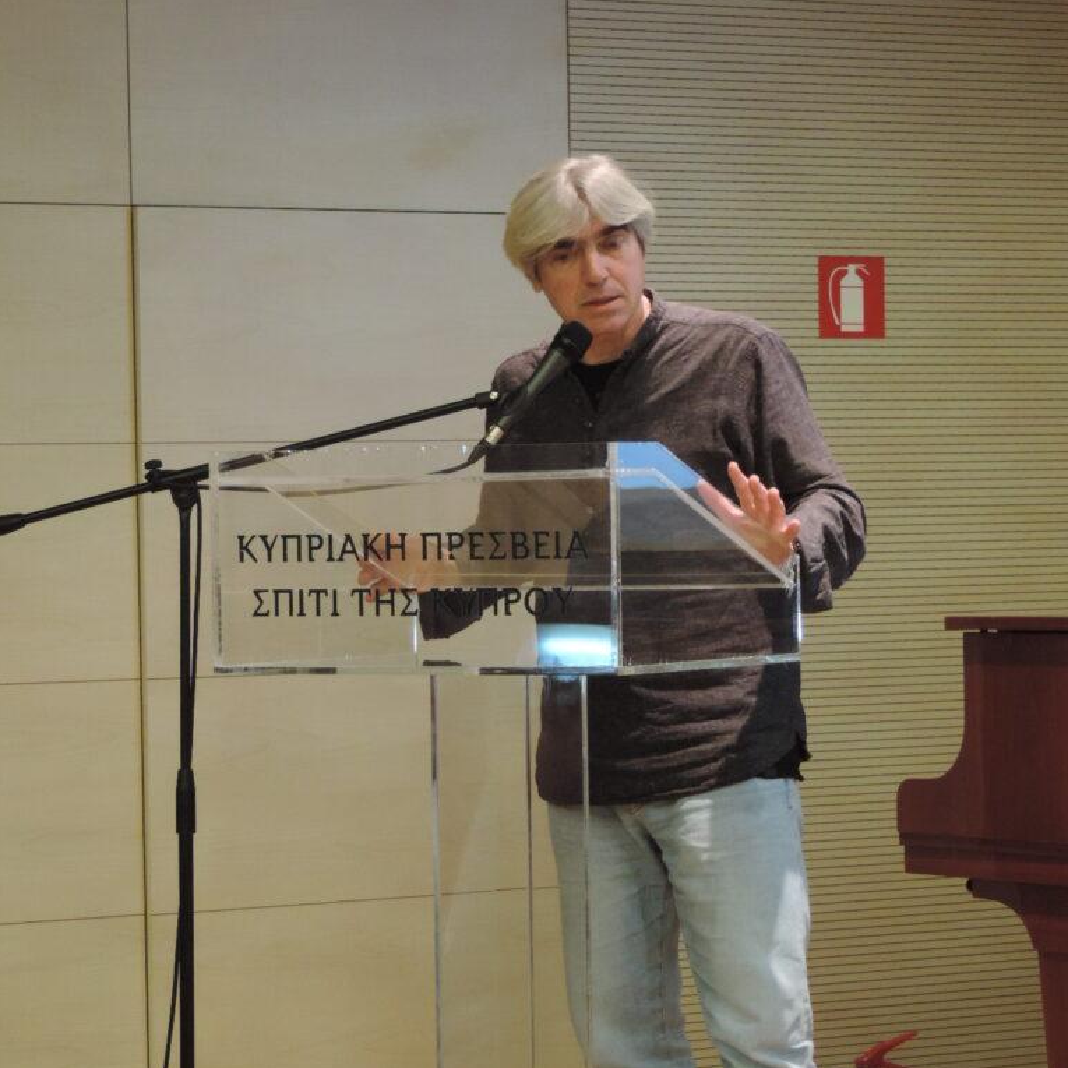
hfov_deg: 12.3
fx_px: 4957
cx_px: 533
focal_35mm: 142
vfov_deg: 12.3
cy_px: 684
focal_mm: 21.4
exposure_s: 1/25
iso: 640
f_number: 4.2
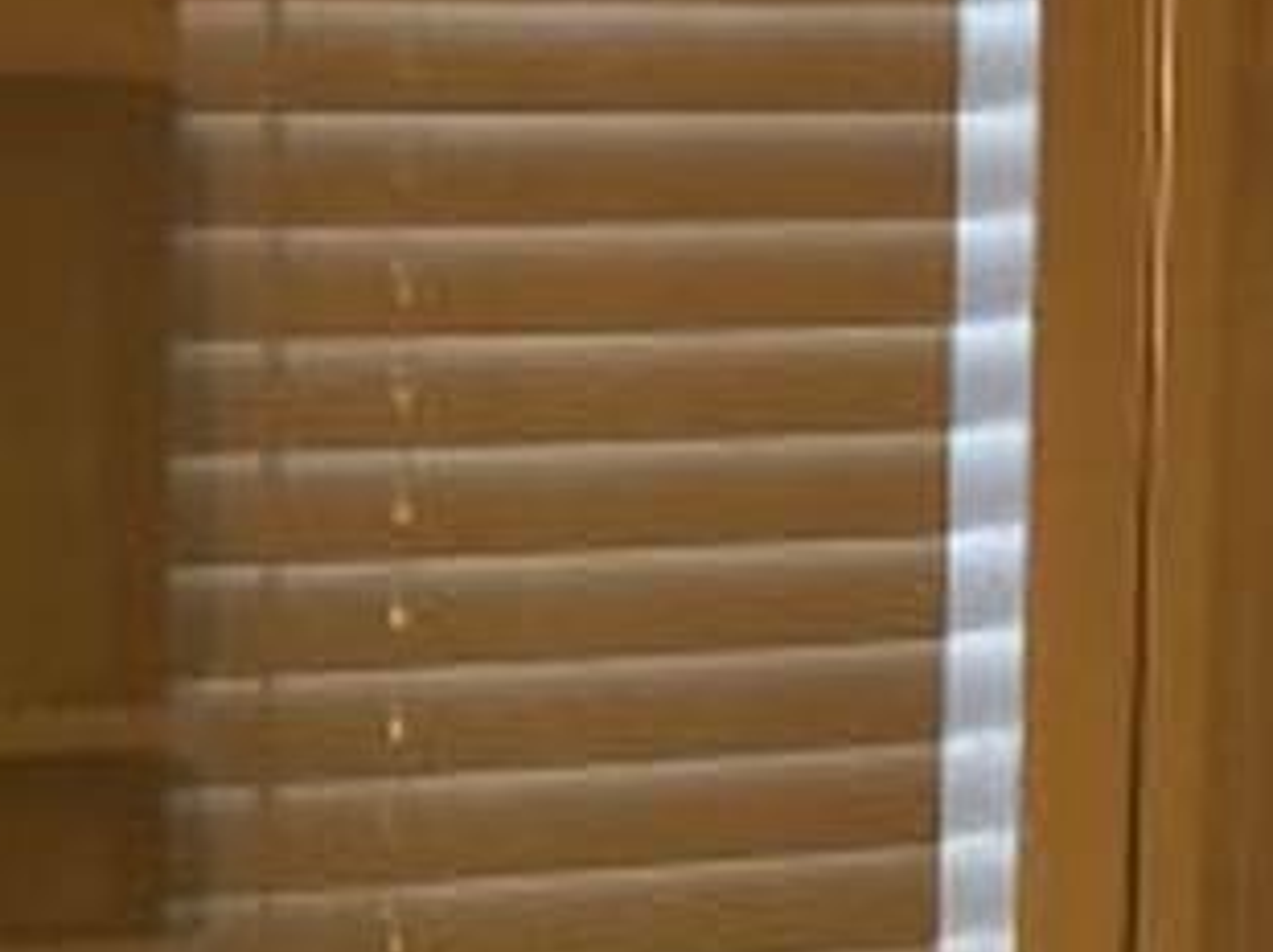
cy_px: 2167
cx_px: -530
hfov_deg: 10.4
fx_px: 6798
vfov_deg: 7.6
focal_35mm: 185
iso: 25
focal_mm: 3.99
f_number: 1.8
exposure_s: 1/60
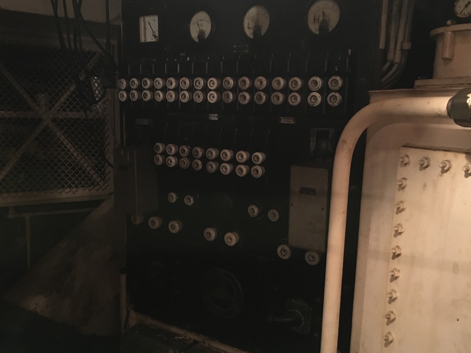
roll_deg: +0.5
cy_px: 180
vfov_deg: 41.8
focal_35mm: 34
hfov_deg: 53.9
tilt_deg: -8.3
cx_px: 222
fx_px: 463
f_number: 2.2
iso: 500
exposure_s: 1/17
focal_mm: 4.15
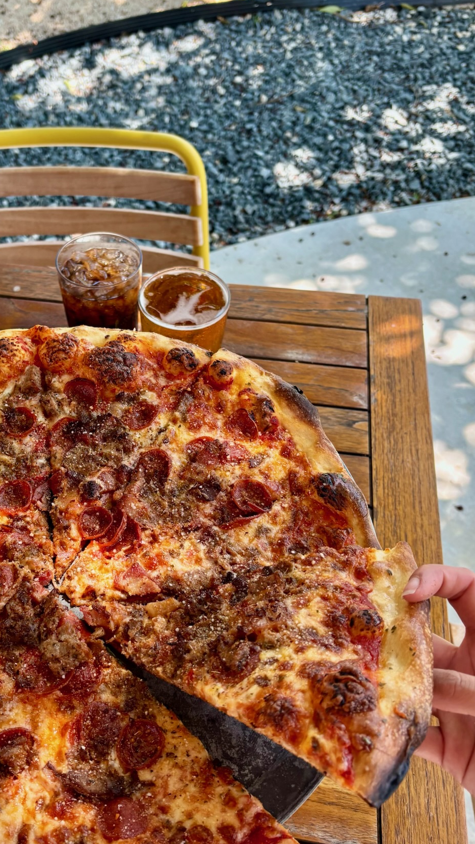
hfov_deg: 33.0
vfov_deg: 56.6
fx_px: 784
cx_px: 116
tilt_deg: -49.9
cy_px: 426
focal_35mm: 35
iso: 64
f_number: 1.6
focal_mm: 5.96
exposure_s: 1/278
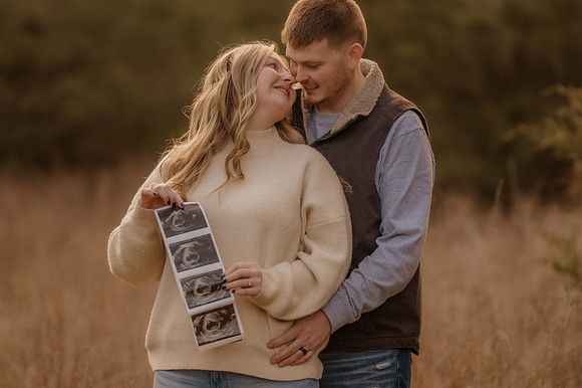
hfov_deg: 16.1
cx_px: 291
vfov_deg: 10.8
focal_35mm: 127
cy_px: 194
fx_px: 2052
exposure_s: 1/800
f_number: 1.4
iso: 320
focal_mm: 85
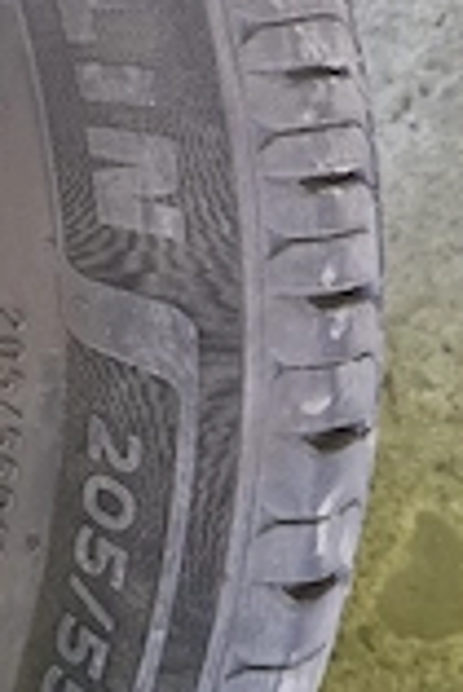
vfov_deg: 32.5
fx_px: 1174
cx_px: -79
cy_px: 207
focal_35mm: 61
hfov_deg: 20.9
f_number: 1.8
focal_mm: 5.54
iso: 200
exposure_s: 1/100
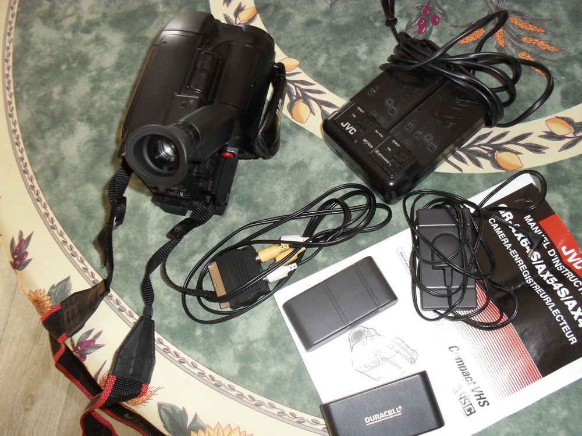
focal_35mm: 35
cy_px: 218
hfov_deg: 52.6
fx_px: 588
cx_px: 291
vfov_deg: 40.7
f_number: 3.2
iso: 200
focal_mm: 6.3
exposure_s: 1/45
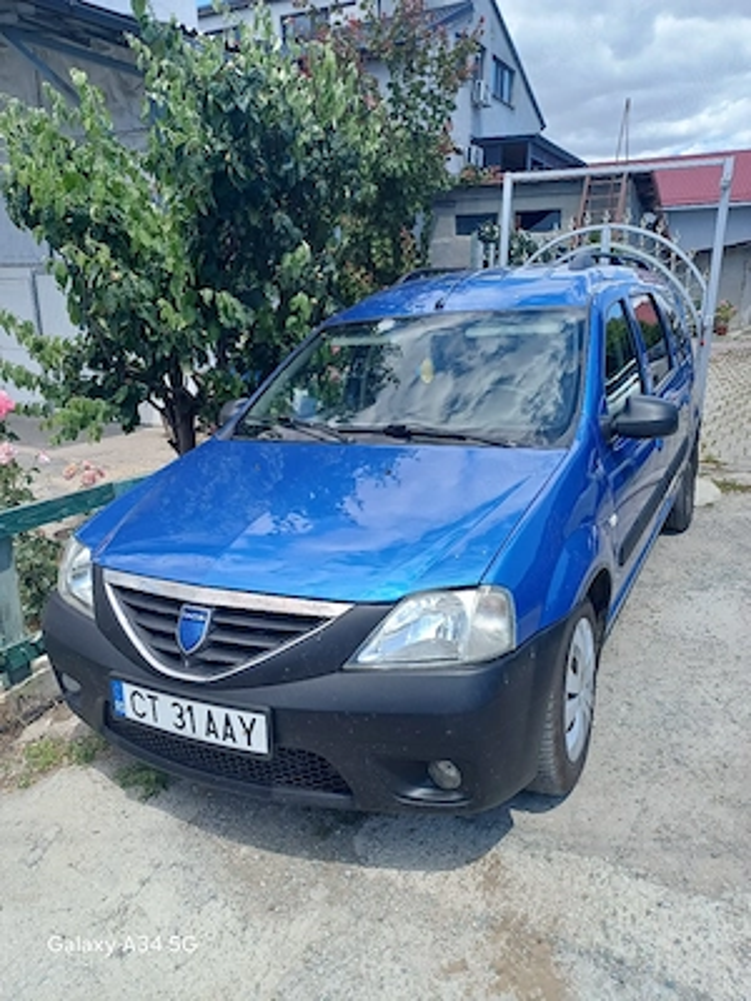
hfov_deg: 54.9
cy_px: 500
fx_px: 723
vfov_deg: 69.4
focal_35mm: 25
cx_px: 376
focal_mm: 4.65
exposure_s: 1/714
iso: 50
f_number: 1.8
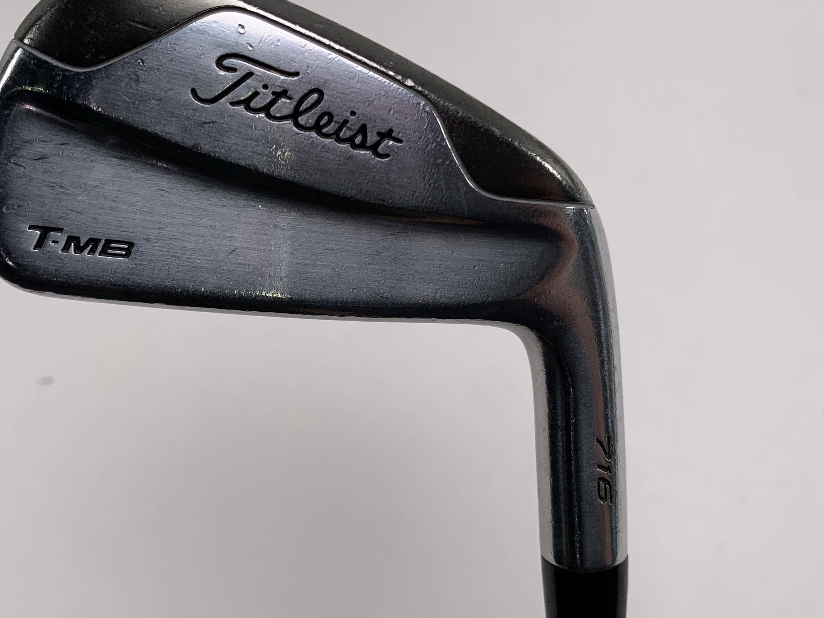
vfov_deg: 40.7
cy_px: 329
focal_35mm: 35
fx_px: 833
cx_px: 362
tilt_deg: -59.0
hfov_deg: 52.5
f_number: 1.8
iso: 25
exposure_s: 1/364
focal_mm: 4.25
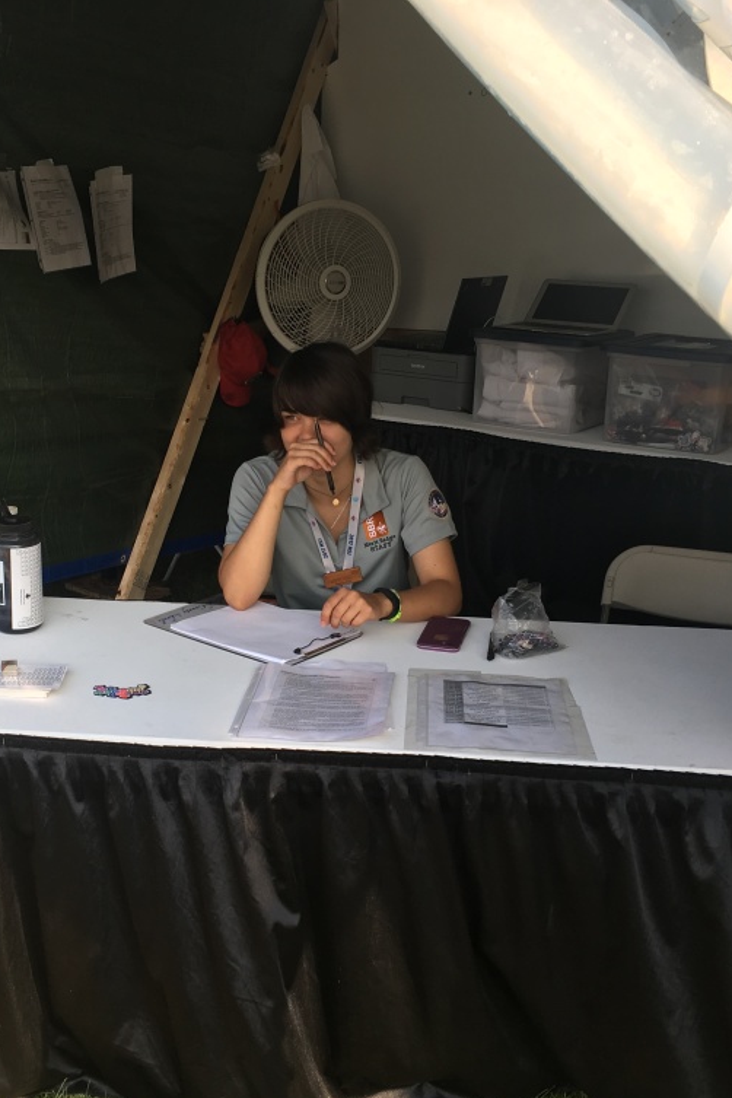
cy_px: 558
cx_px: 273
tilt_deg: -12.9
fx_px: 1250
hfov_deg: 32.5
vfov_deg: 47.4
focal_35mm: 41
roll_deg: +5.6
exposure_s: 1/368
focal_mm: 4.15
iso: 25
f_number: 2.2
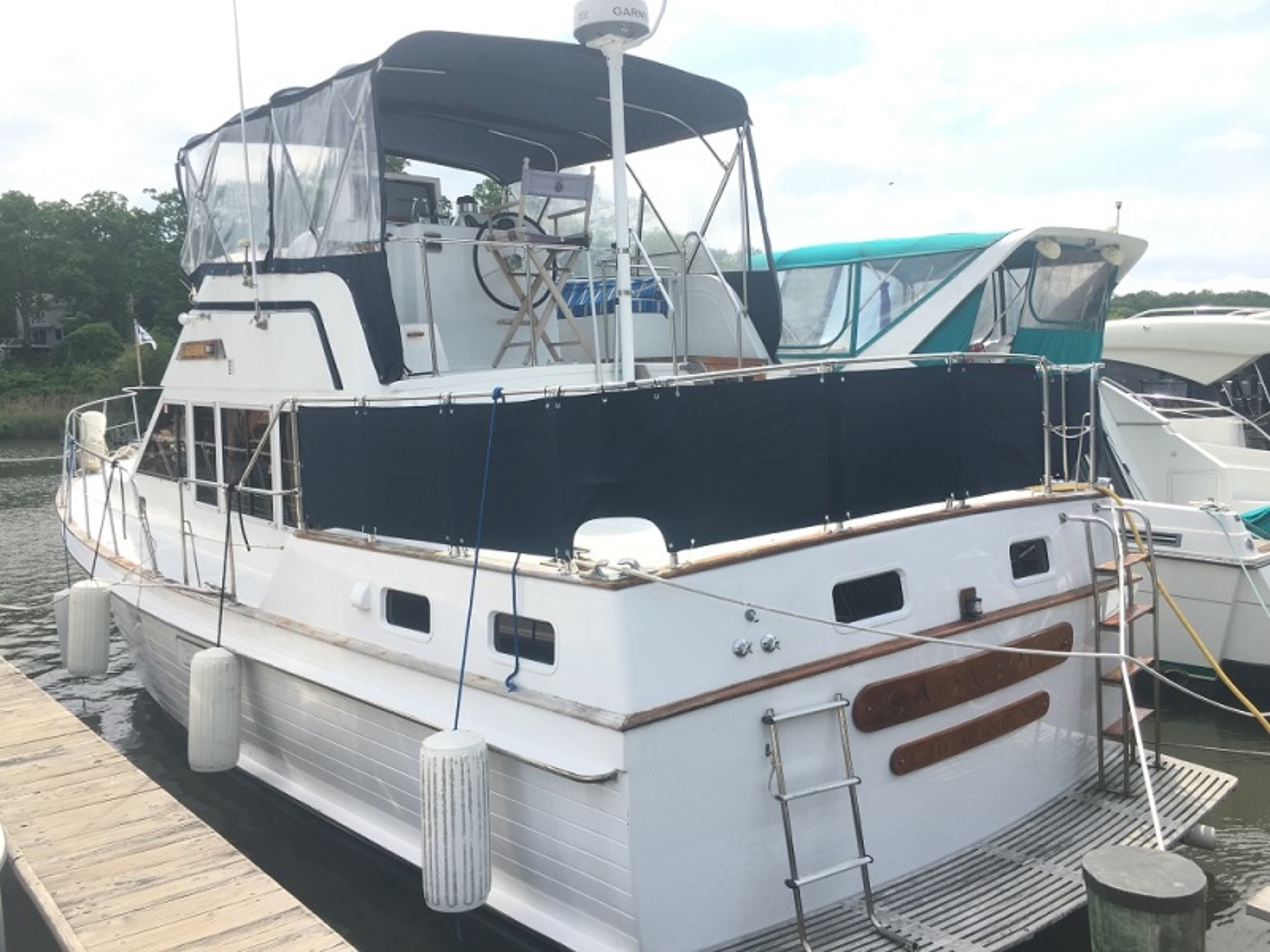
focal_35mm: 29
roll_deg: +2.8
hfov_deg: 61.7
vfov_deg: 48.2
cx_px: 635
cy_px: 476
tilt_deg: -3.6
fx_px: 1064
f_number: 2.2
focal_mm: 4.15
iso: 25
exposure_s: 1/1183
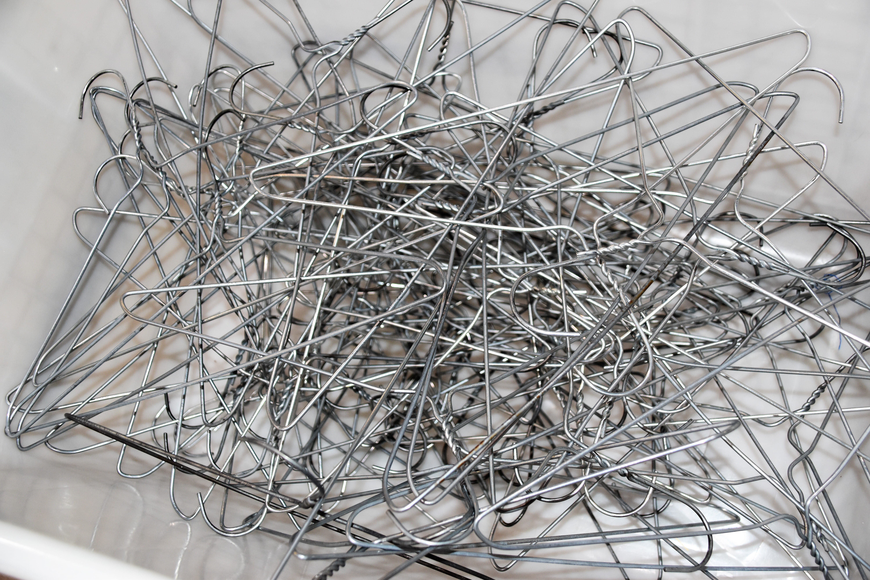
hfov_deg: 46.4
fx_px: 1015
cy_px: 290
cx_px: 435
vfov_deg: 31.9
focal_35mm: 42
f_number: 5
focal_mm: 28
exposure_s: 1/100
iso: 800
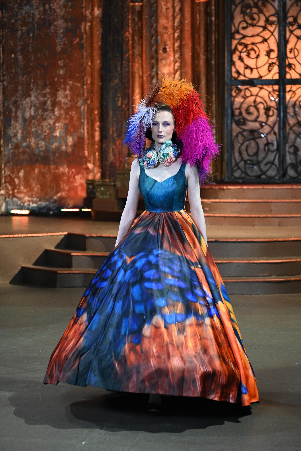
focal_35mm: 98
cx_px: 150
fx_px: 1229
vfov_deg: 20.8
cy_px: 226
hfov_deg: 14.0
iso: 2800
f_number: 4.5
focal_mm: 98
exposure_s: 1/100
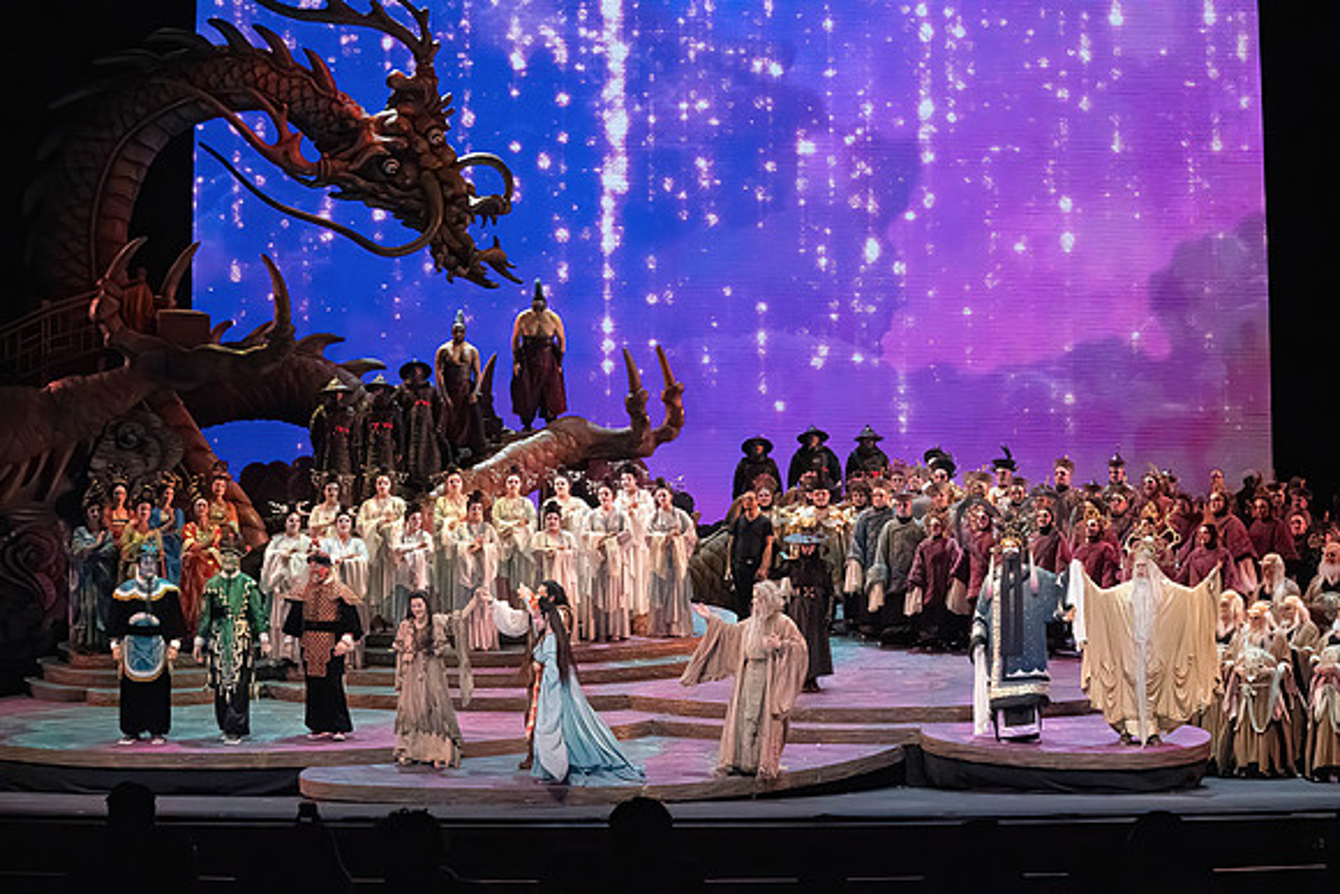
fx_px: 2606
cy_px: 447
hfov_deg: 28.8
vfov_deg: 19.5
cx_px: 670
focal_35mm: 70
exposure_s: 1/1000
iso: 20000
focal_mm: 70
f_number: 10
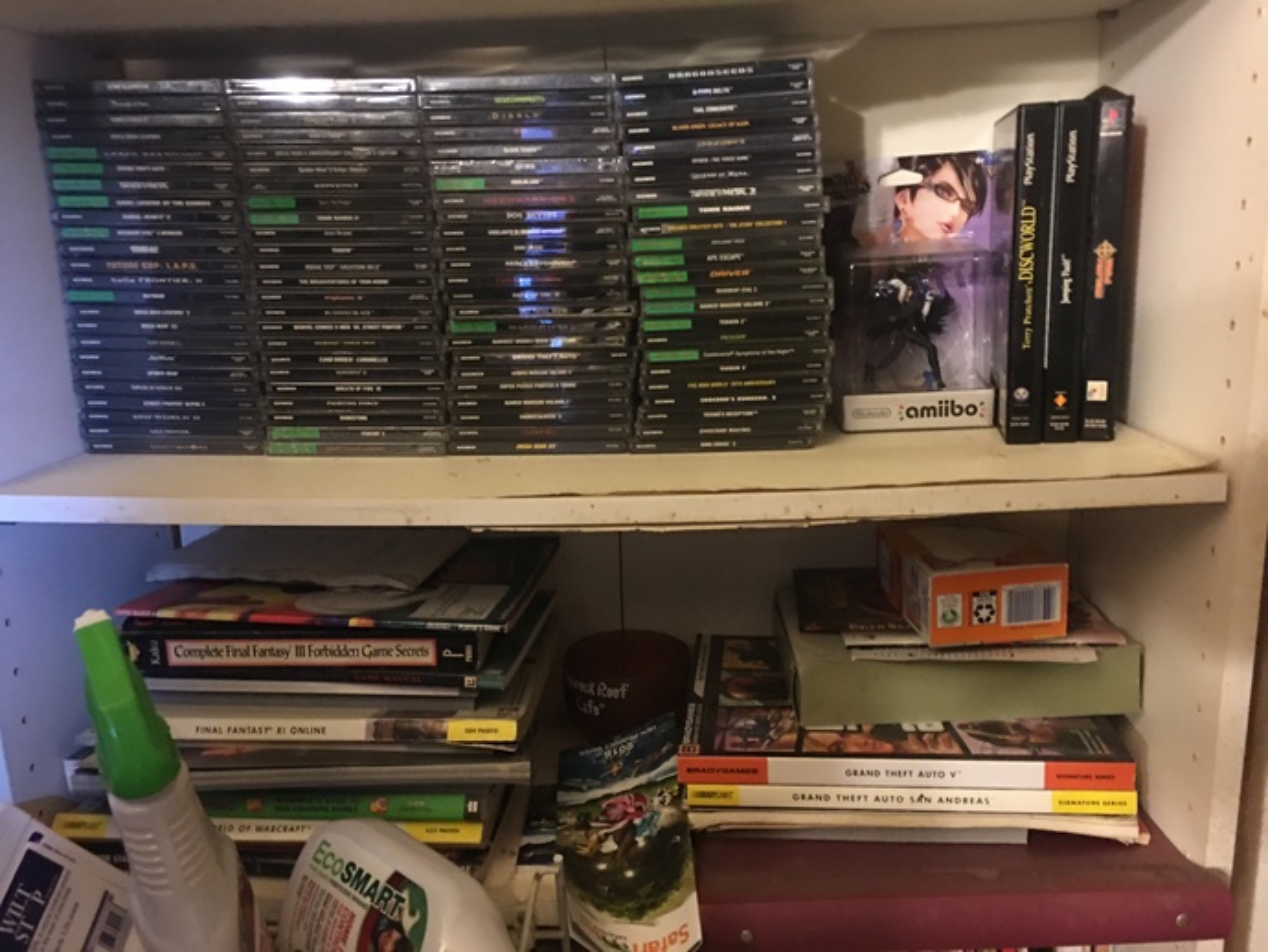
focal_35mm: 29
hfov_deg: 61.6
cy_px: 476
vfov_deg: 48.3
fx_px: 1063
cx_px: 634
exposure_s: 1/4
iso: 80
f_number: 2.2
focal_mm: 4.15
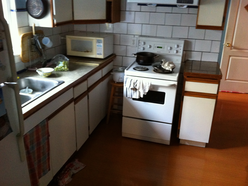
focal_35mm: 35
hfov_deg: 52.6
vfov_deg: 40.7
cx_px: 124
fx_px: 251
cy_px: 93
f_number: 2.8
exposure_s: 1/17
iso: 400
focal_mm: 3.85
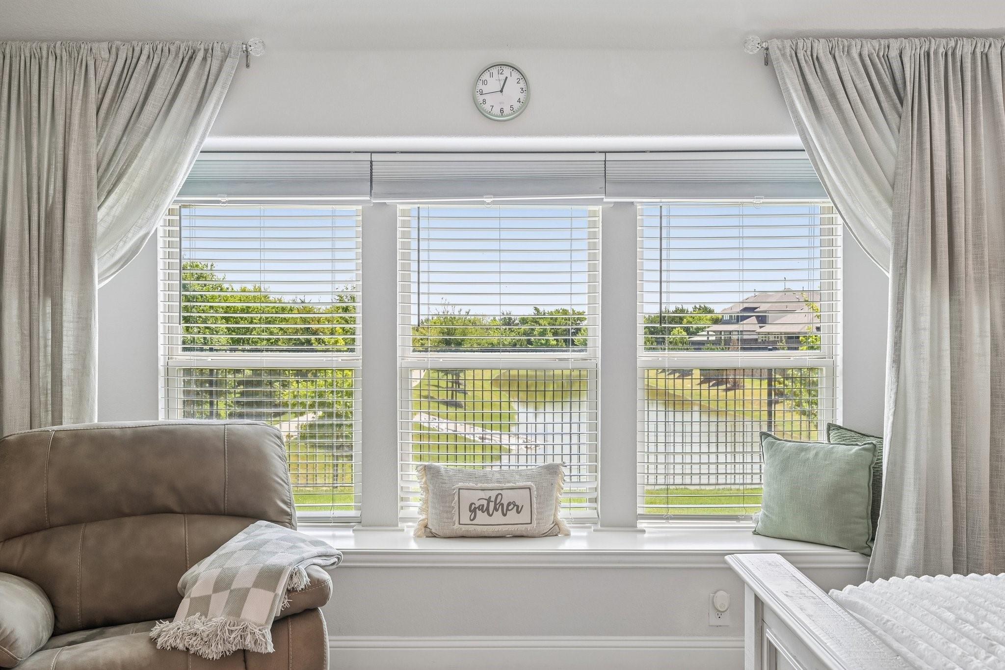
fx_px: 740
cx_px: 502
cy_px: 335
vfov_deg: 48.7
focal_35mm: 26
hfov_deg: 68.4
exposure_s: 1/200
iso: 400
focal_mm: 26.5
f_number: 8
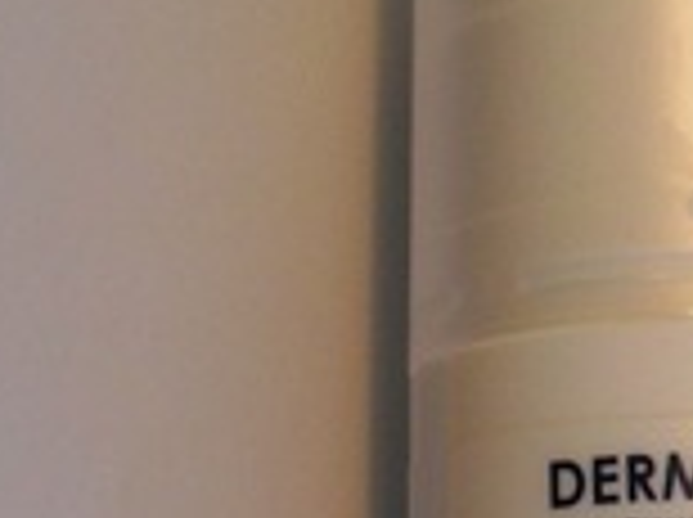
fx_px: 2339
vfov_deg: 12.5
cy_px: 536
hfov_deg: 16.6
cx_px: 668
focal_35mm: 117
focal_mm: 6.3
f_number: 3.1
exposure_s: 1/80
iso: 400
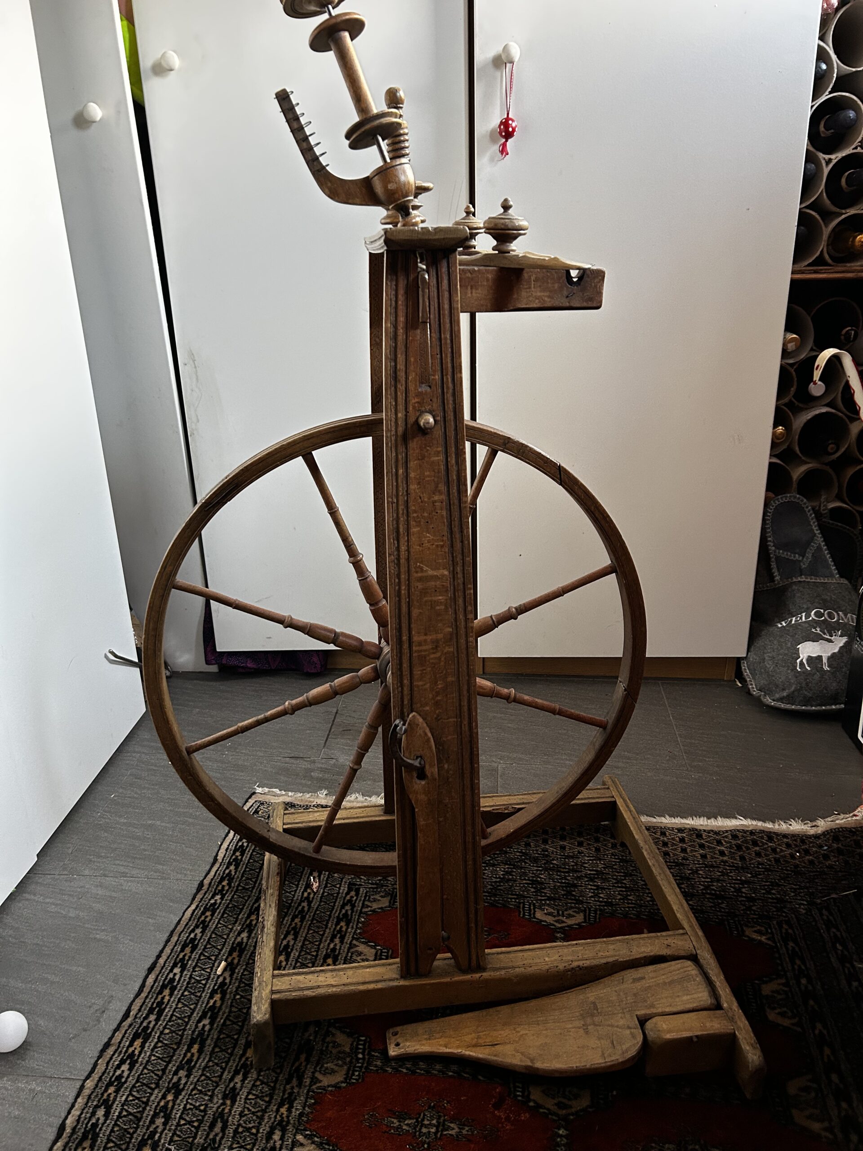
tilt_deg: -23.0
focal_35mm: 26
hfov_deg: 53.1
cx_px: 432
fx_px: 864
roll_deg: +1.6
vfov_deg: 67.3
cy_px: 576
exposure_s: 1/60
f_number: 1.5
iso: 250
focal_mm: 5.7
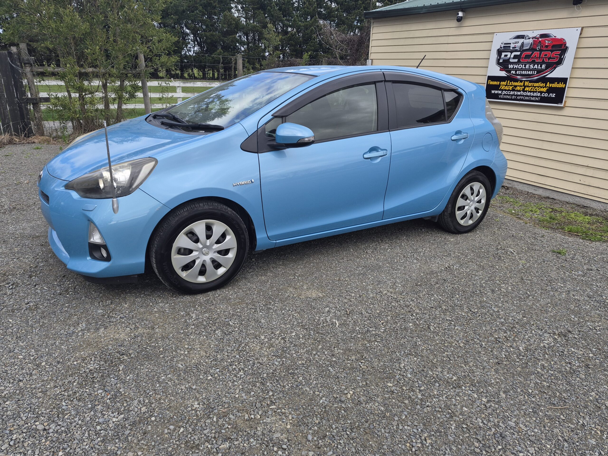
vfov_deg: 58.9
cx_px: 304
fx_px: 404
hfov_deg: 73.9
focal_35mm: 23
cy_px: 228
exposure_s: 1/2036
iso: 80
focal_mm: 5.4
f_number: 1.8
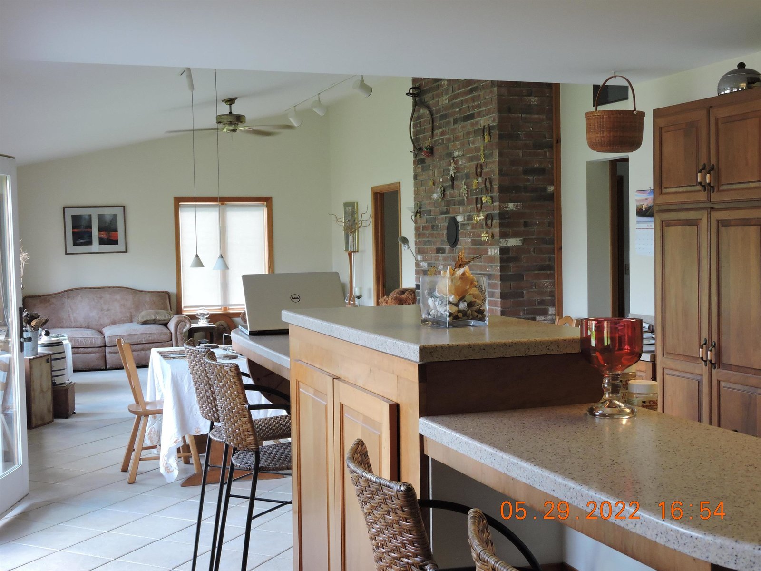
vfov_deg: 32.2
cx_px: 380
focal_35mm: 45
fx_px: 989
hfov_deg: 42.1
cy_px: 286
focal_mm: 8.1
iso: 360
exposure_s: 1/30
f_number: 4
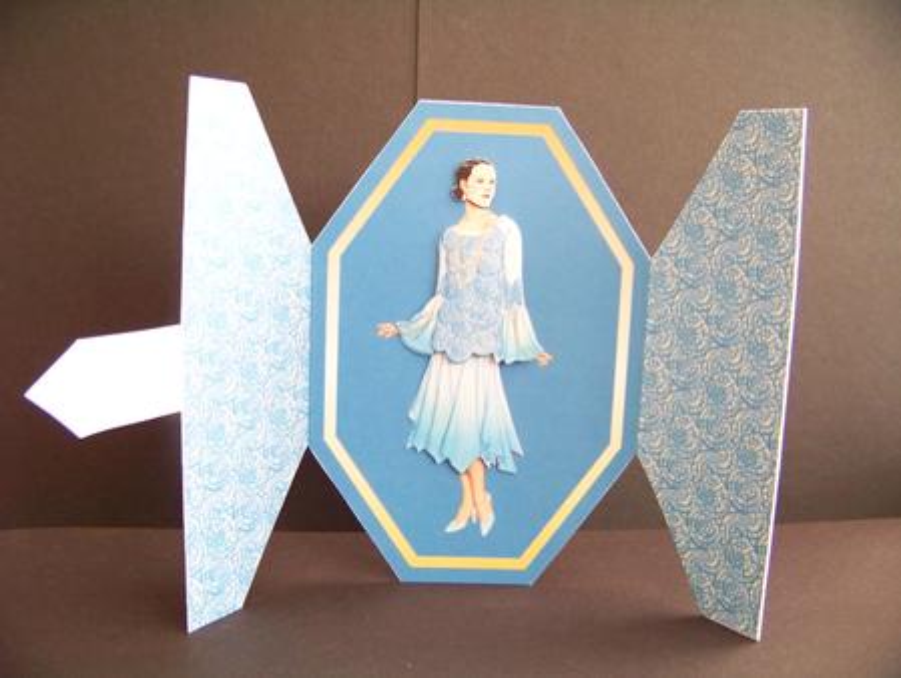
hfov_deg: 51.3
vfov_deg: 39.7
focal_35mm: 36
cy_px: 339
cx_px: 450
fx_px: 938
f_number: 2.8
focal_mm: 5.85
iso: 400
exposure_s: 1/20
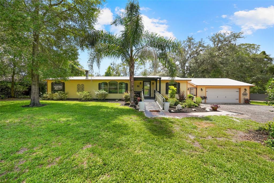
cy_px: 92
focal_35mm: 12
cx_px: 137
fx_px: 91
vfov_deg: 90.0
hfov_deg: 112.6
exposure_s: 1/400
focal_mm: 12
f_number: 7.1
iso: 400
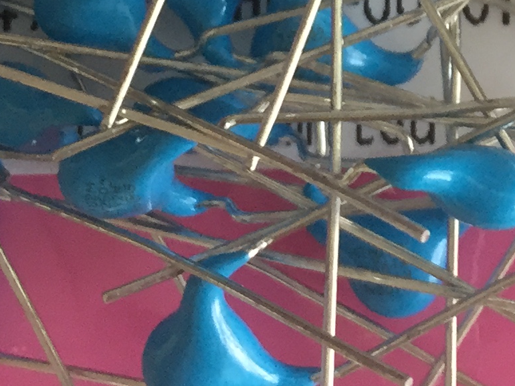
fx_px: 1829
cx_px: 586
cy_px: -296
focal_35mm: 123
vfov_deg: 11.3
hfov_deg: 15.5
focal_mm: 4.15
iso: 80
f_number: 2.2
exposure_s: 1/33
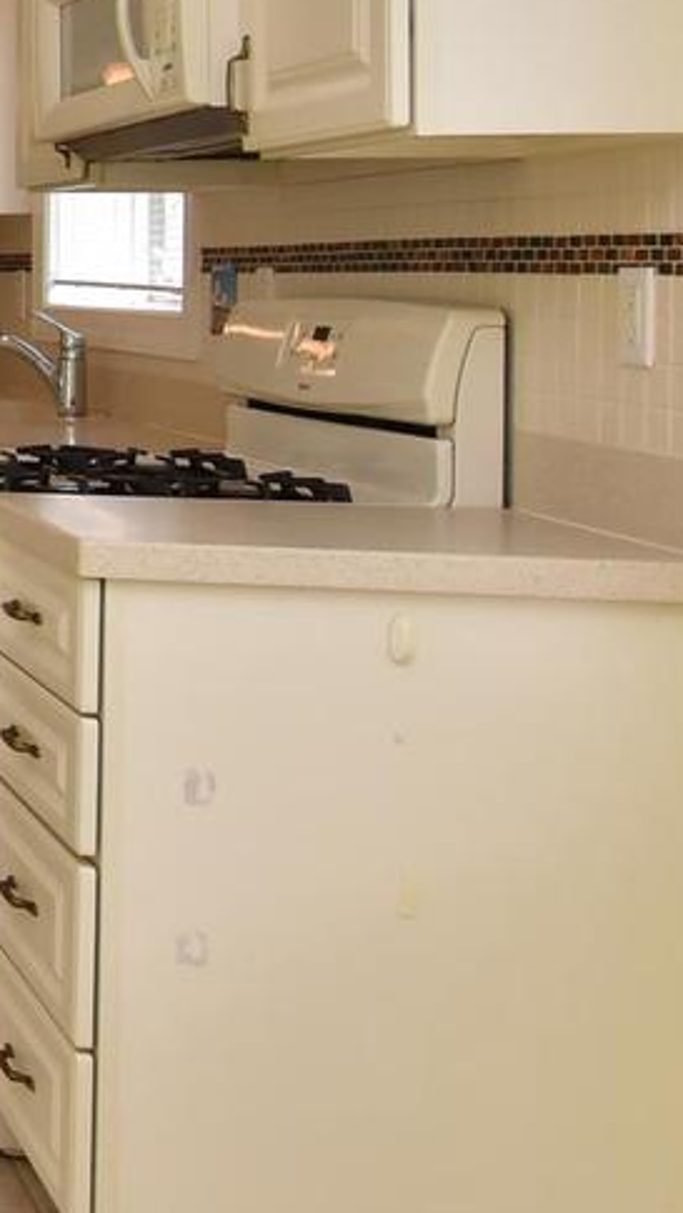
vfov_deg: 36.1
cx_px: -986
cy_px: 265
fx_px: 1802
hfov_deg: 14.1
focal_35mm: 56
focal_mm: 12
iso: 800
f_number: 9
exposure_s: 1/160
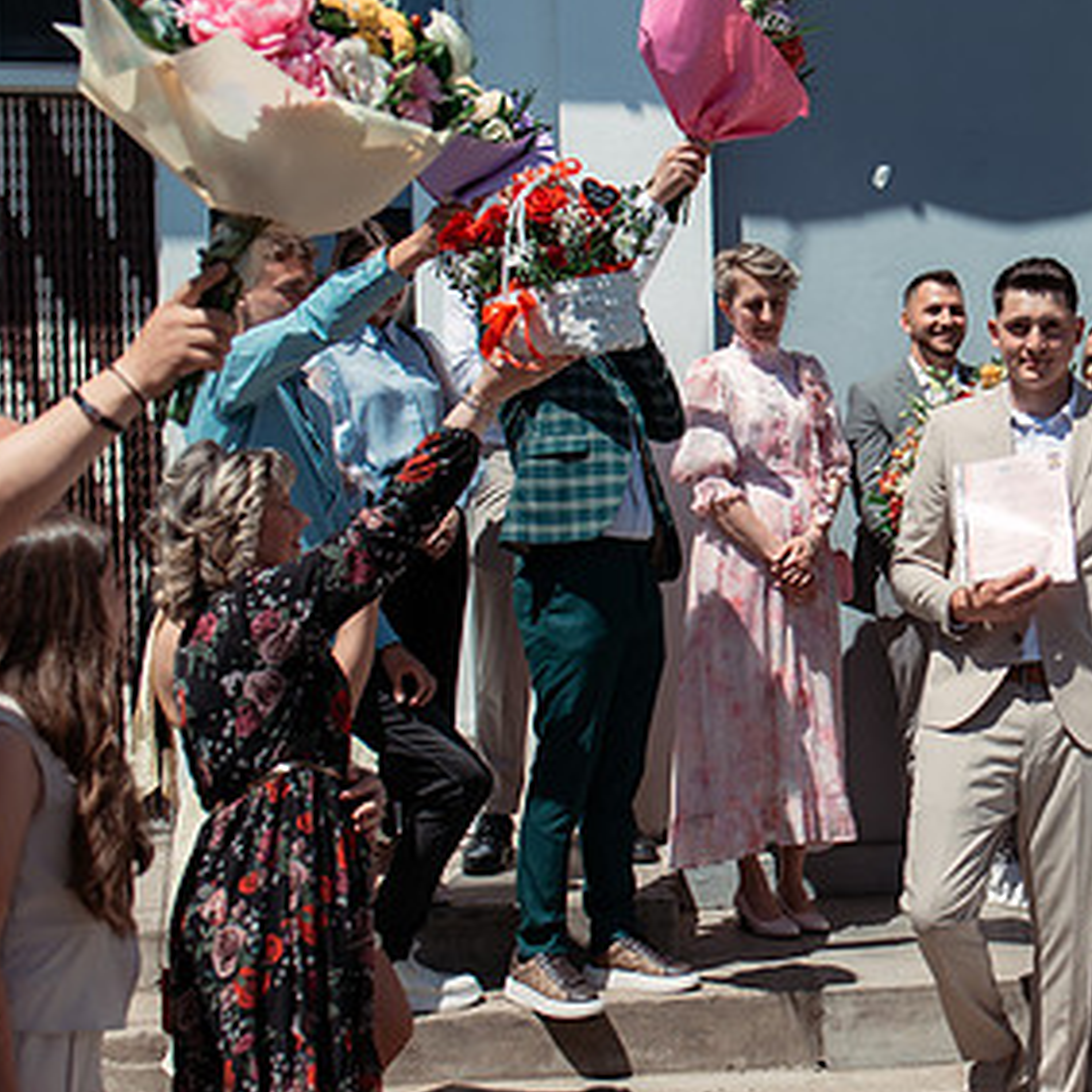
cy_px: 573
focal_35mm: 61
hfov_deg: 27.0
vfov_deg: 28.2
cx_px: 1026
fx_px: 2177
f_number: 3.5
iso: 125
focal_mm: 35
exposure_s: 1/2000
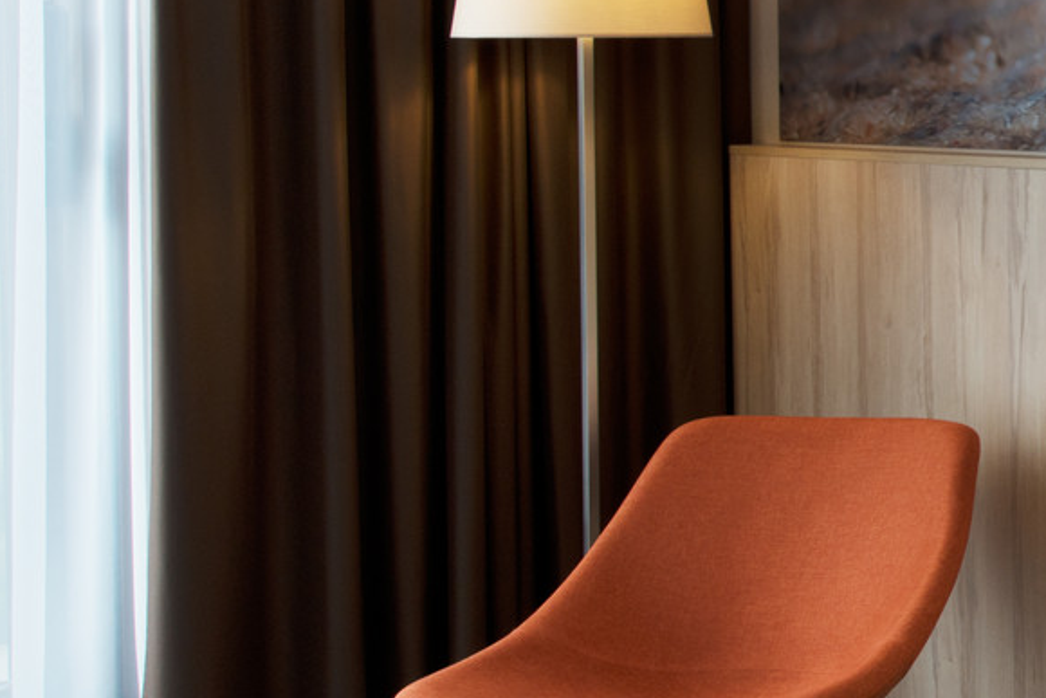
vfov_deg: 19.4
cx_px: 1564
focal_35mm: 69
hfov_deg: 23.5
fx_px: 2005
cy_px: 84
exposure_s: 1/20
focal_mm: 20
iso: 200
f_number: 11
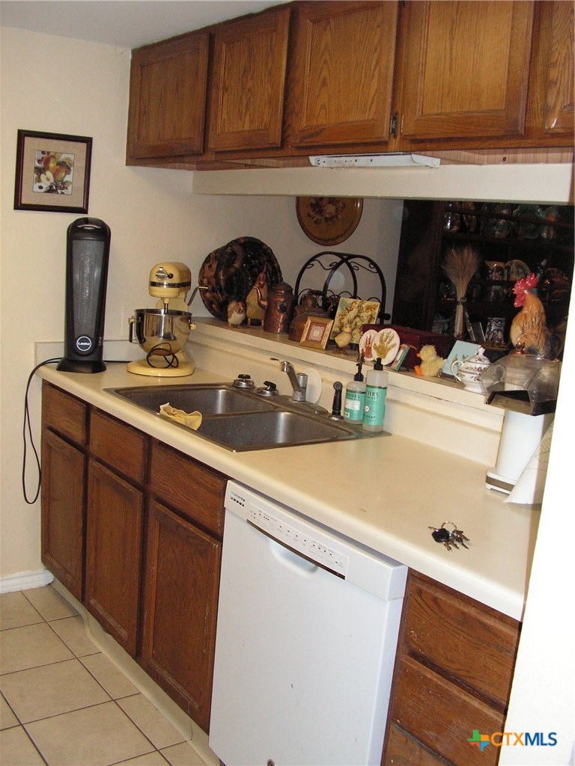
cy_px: 383
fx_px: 797
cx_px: 288
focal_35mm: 36
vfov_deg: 51.4
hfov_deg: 39.7
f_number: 3.2
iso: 160
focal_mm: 6
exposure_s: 1/40
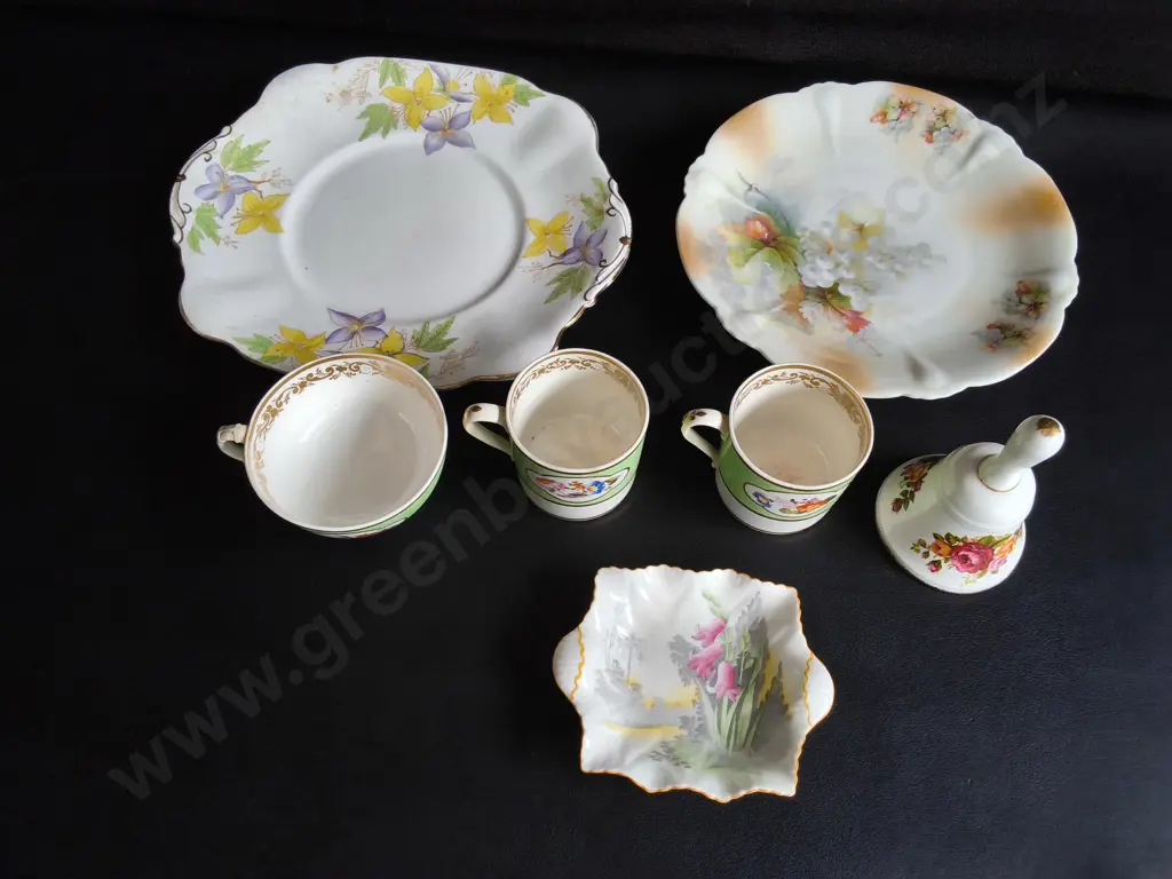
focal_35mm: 27
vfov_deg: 51.4
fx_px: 914
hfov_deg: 65.3
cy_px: 440
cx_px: 586
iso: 100
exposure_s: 1/100
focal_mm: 2.87
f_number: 2
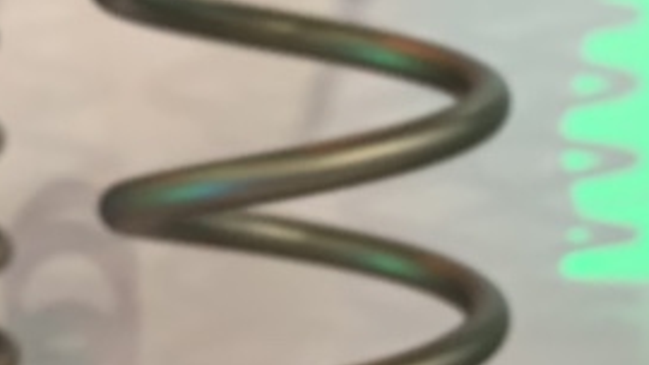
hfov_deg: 17.0
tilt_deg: -16.5
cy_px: 682
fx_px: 2169
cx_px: 459
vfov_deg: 9.1
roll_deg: -0.5
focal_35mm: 126
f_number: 1.8
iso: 160
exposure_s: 1/60
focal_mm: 4.25
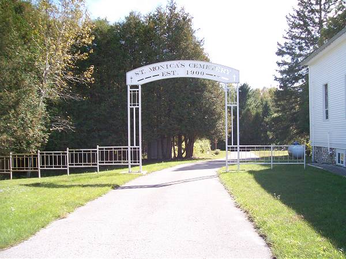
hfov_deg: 51.4
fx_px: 360
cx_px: 173
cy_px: 130
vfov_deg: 39.6
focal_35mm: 36
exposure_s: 1/438
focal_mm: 6
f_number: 2.7
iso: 80
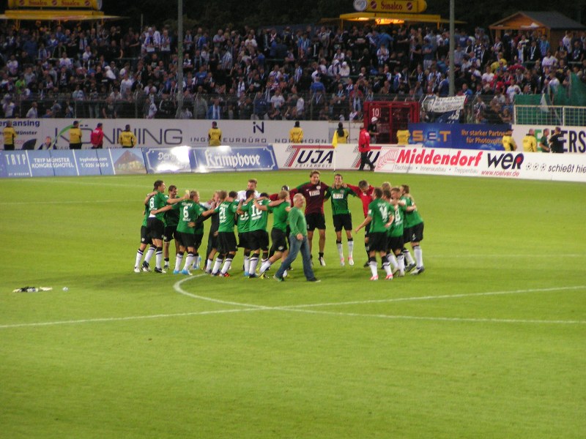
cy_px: 220
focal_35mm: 216
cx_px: 293
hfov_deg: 9.2
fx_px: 3657
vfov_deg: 6.9
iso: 200
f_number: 3.5
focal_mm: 33
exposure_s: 1/60
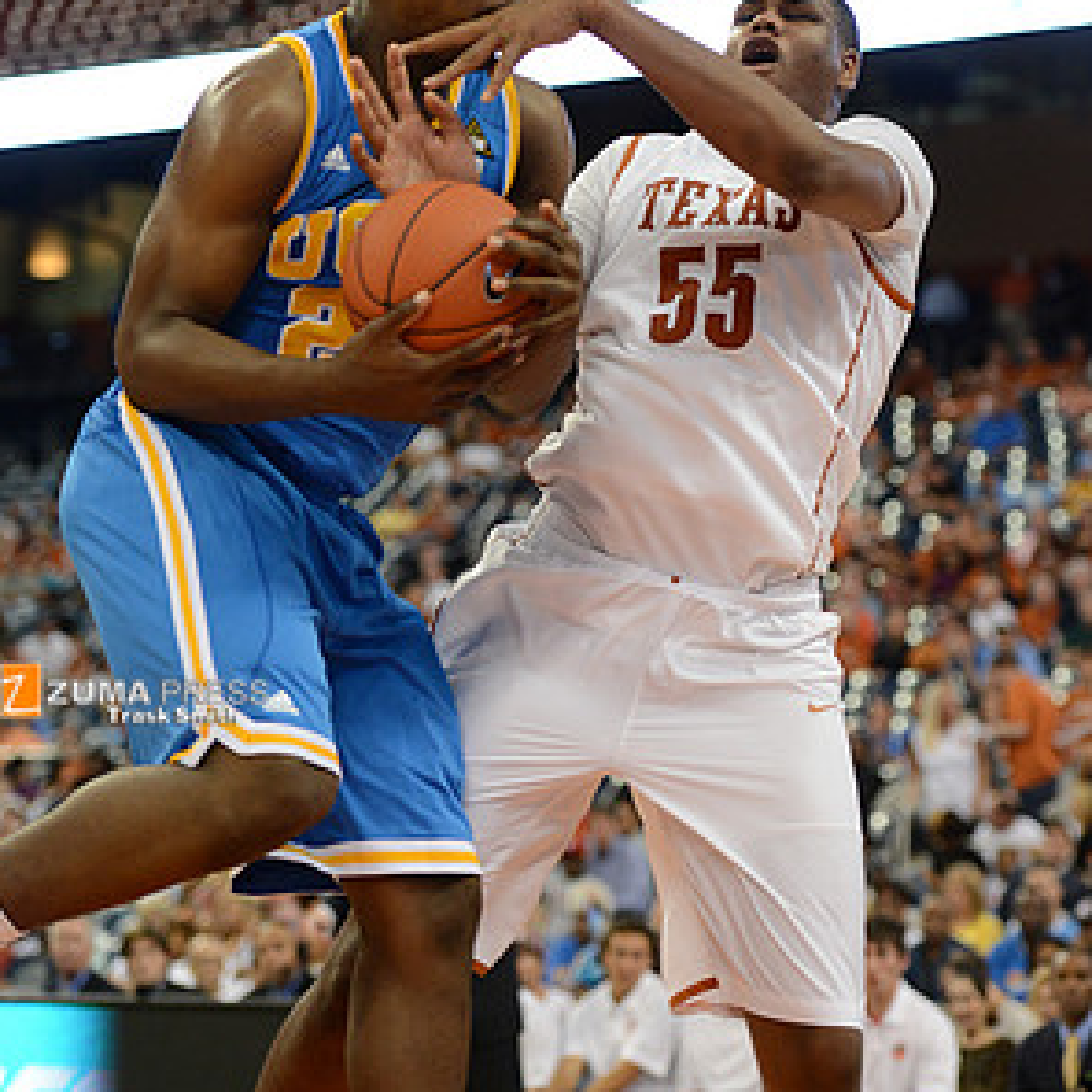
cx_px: 542
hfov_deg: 13.5
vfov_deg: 13.5
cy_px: 365
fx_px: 4604
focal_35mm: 129
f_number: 2.8
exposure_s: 1/1600
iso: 3200
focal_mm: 100
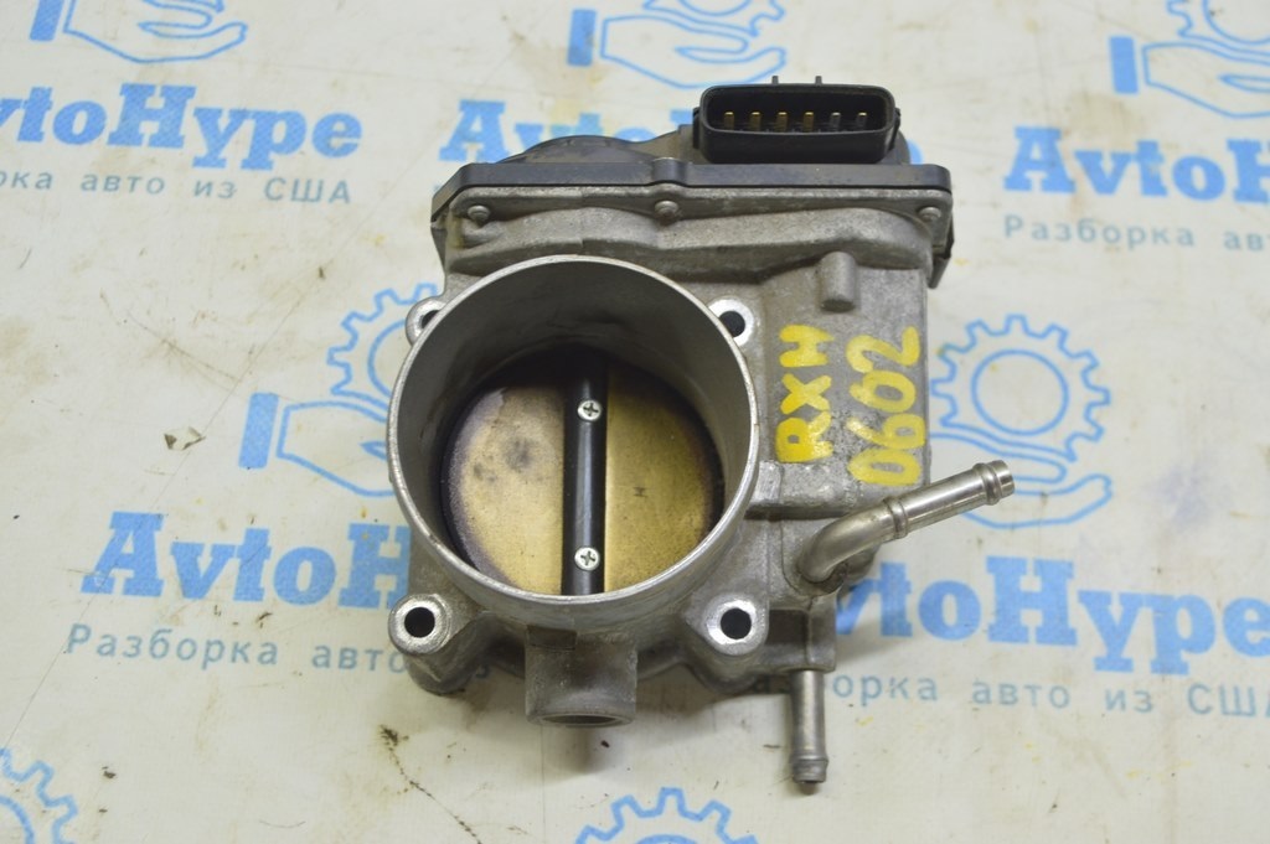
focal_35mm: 46
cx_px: 635
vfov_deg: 28.9
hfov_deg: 42.4
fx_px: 1639
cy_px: 422
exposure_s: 1/20
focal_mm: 31
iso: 400
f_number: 5.6
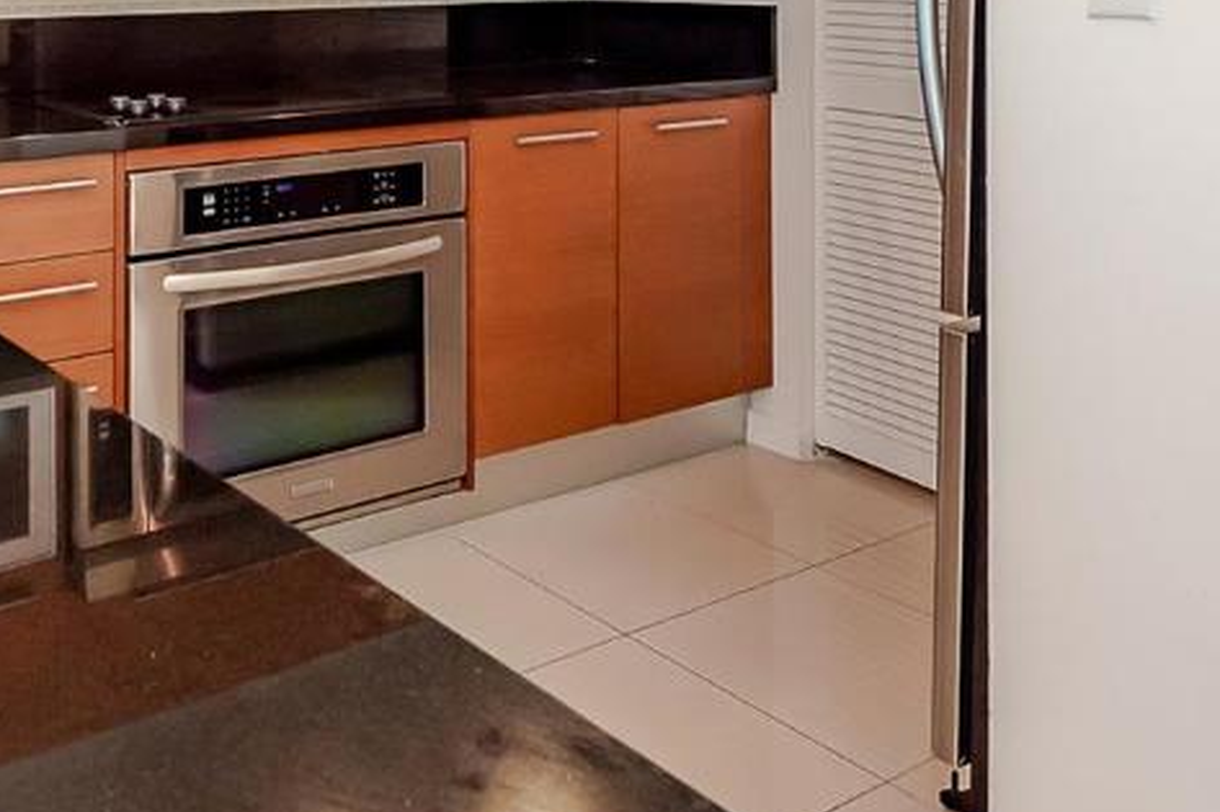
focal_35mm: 39
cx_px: 279
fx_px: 1321
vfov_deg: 31.4
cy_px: -15
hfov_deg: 47.4
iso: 800
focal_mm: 16
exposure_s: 1/80
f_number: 8
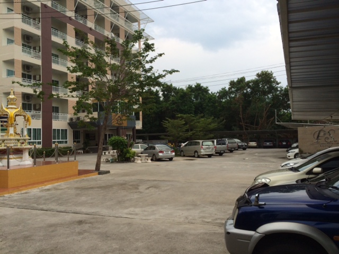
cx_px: 170
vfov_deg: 46.8
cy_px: 127
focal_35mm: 30
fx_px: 294
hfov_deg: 60.0
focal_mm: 4.12
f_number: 2.2
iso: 32
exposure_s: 1/299
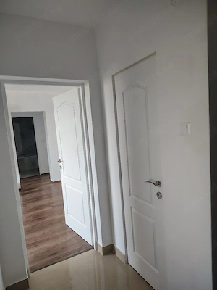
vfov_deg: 71.6
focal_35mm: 24
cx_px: 108
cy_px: 145
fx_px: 201
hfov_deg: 56.8
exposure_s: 1/100
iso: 406
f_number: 1.8
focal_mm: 5.56
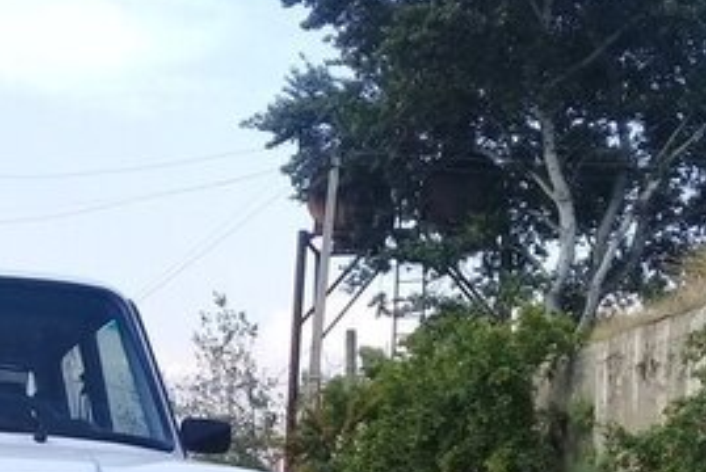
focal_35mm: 79
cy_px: 570
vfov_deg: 16.6
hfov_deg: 24.3
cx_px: -21
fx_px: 1551
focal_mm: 3.3
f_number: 2.2
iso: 50
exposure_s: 1/427
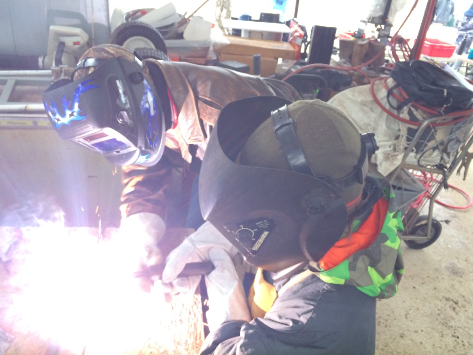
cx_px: 236
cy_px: 178
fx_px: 396
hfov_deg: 61.7
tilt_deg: -29.8
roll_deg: -4.5
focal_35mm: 29
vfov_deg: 48.2
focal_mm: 4.15
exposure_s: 1/30
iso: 64
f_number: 2.2
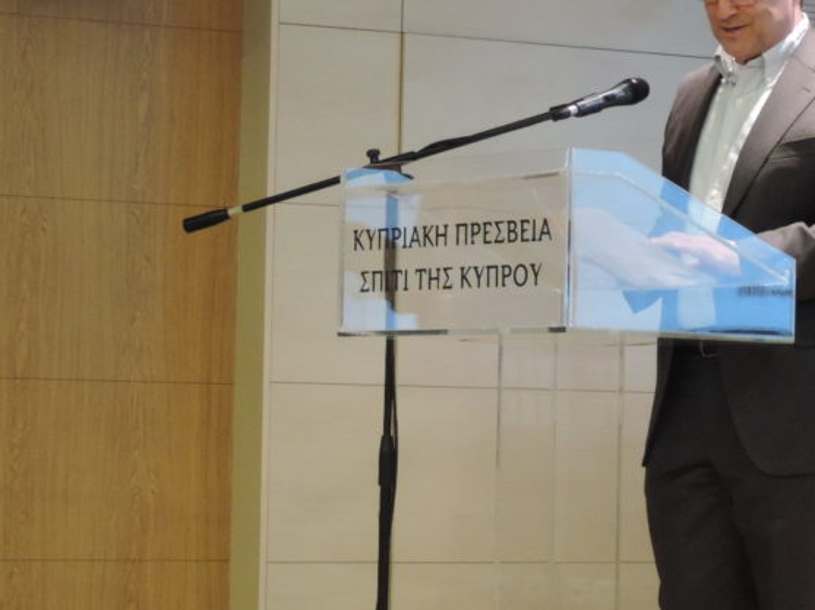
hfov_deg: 14.2
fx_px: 3247
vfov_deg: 10.7
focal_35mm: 138
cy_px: 413
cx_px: 691
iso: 720
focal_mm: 13.3
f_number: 3.9
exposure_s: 1/25
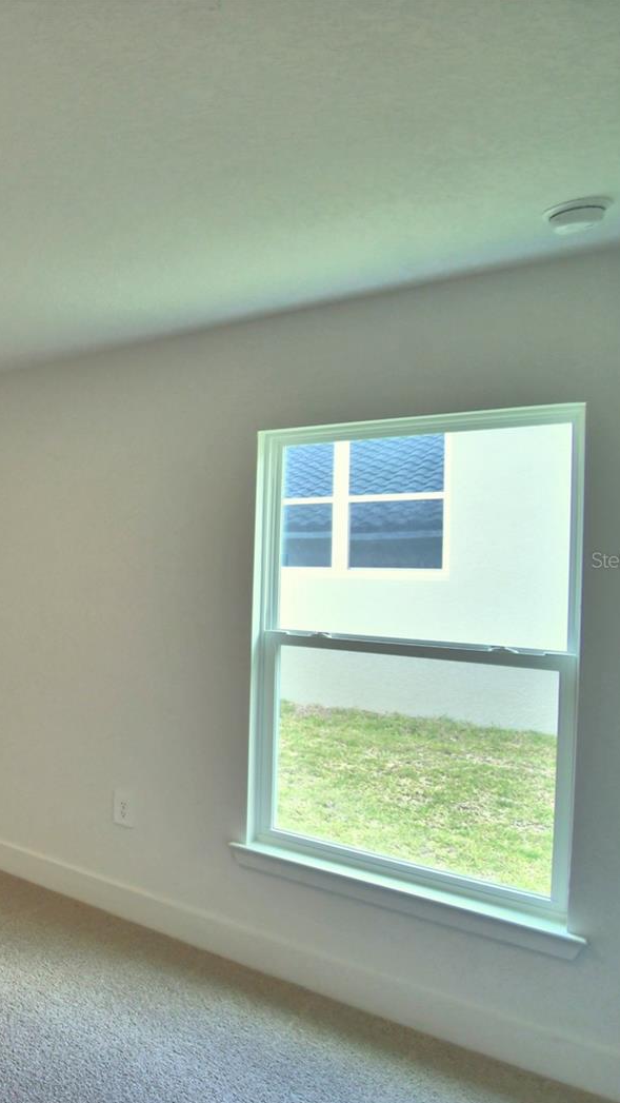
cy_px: 559
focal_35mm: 24
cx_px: -157
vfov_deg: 76.3
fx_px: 701
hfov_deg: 35.3
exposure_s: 1/125
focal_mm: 10
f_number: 4.5
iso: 320
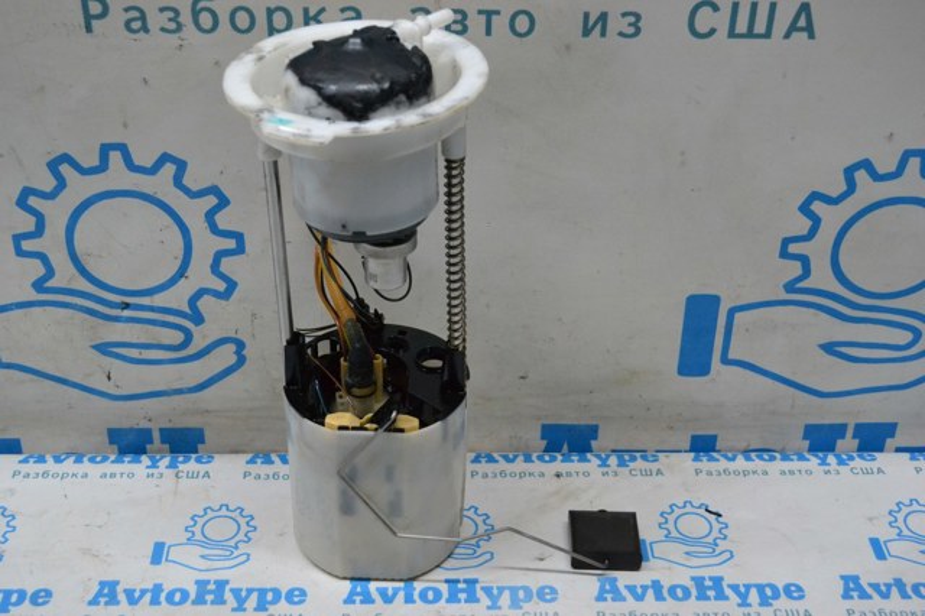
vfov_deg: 26.5
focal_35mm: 51
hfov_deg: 38.9
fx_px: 1310
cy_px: 308
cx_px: 462
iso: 2800
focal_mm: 34
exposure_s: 1/500
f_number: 5
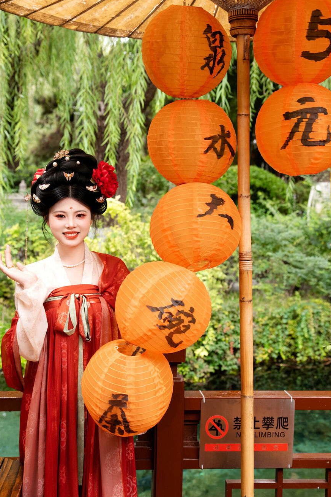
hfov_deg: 25.5
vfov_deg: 37.5
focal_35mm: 53
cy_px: 240
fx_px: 731
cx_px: 173
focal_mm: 44
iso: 800
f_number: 4
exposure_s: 1/125
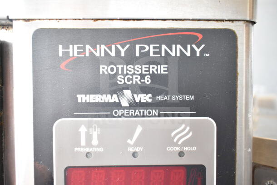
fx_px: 254
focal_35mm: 33
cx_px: 138
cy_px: 92
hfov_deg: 57.2
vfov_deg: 40.0
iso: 1600
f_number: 3.8
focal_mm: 22
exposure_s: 1/50
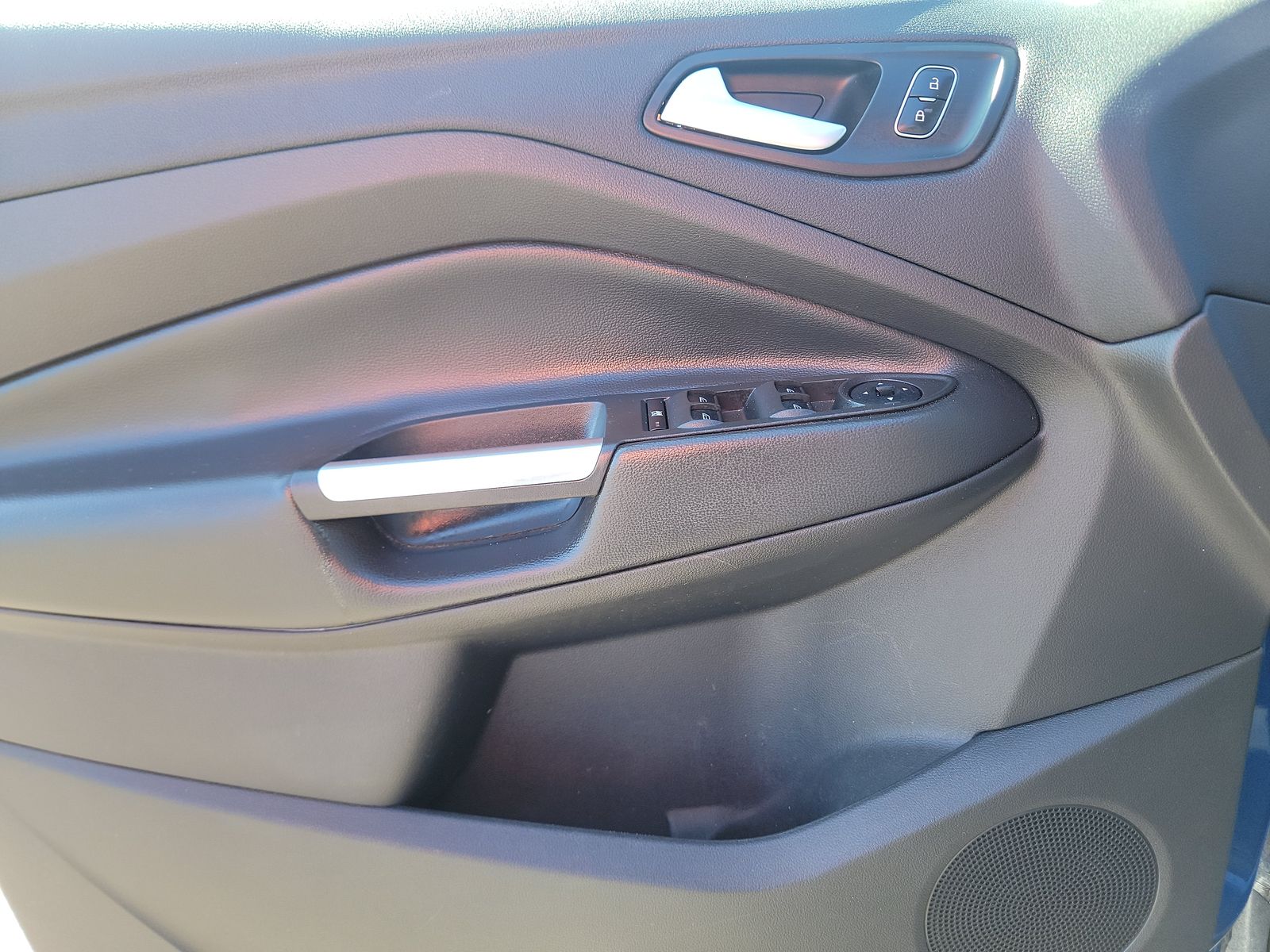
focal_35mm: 24
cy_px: 476
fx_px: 881
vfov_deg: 56.8
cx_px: 635
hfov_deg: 71.6
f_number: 1.8
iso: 92
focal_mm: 6.7
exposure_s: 1/59
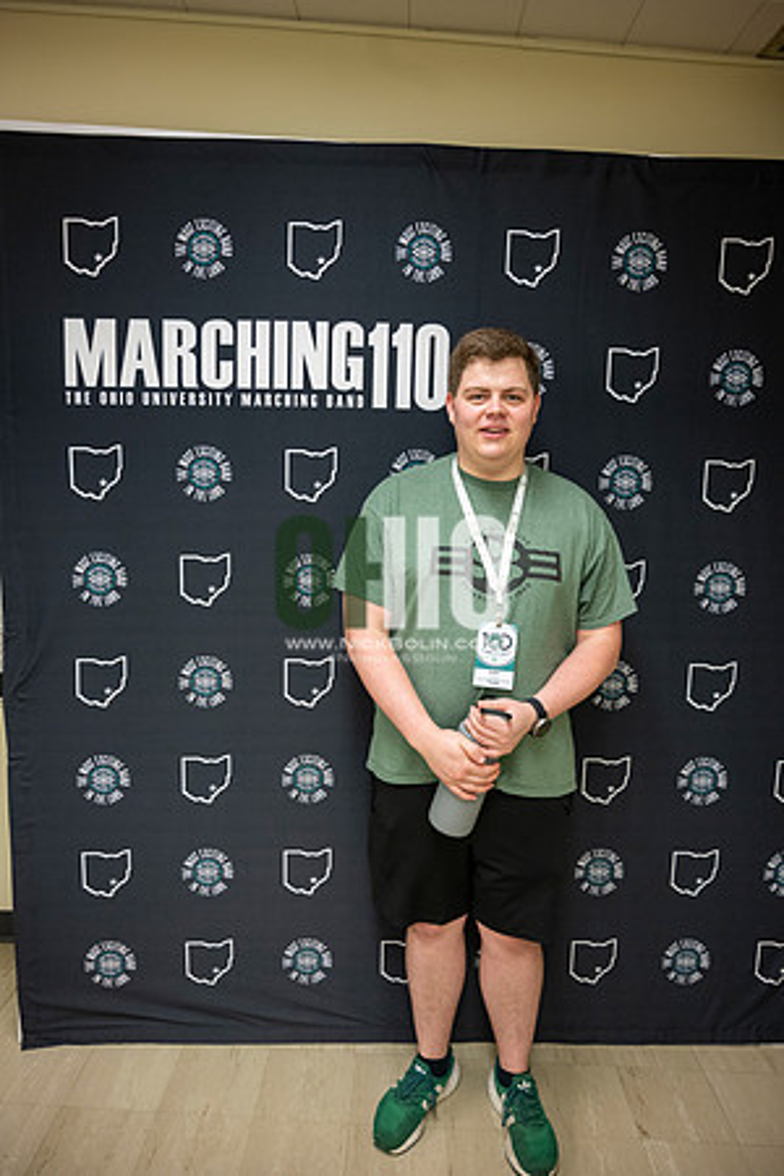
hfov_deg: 53.1
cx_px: 392
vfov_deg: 73.7
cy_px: 588
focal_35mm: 24
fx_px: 784
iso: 1250
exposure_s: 1/60
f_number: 4
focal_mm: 24
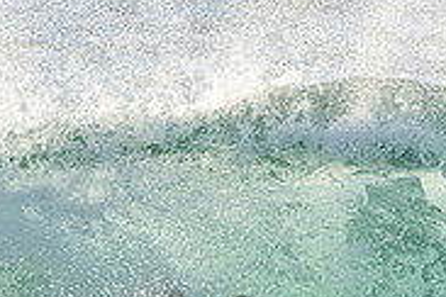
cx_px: 219
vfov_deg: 0.6
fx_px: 29446
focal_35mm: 2377
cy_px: 354
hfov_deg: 0.9
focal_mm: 500
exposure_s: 1/1250
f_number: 5.6
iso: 250
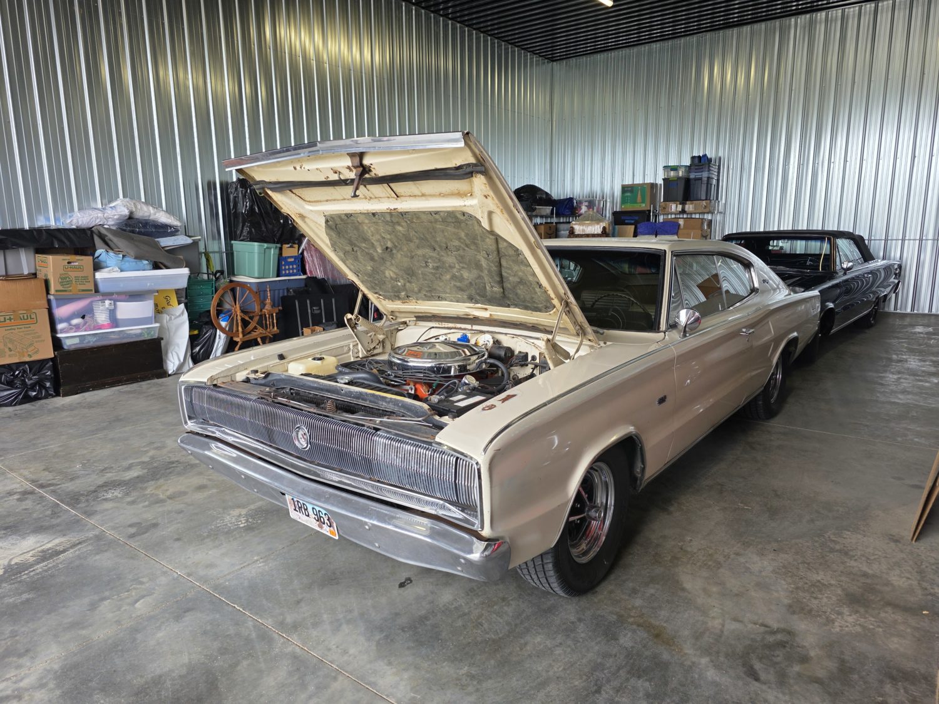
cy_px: 352
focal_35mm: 23
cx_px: 470
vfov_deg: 58.9
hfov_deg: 73.9
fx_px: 624
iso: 40
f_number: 1.7
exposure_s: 1/180
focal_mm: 6.3
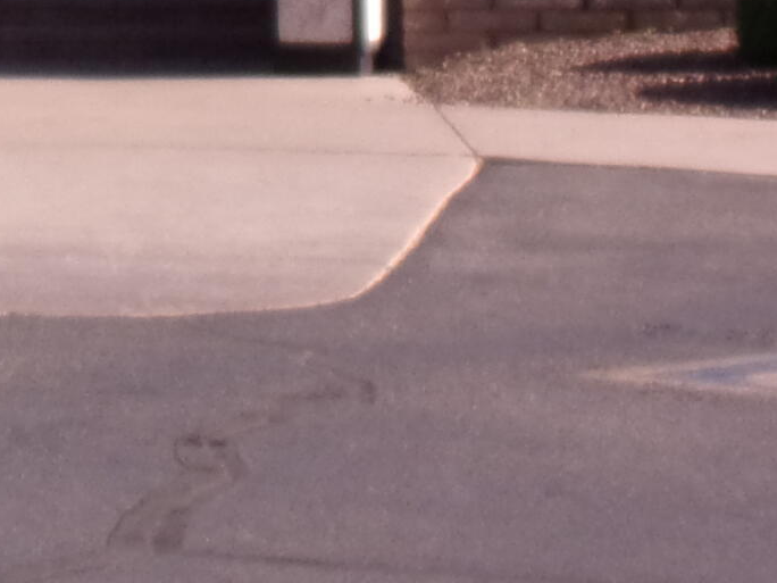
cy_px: -484
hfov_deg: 8.1
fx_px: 5320
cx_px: -525
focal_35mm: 237
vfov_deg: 6.1
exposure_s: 1/350
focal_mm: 9.8
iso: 80
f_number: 4.3
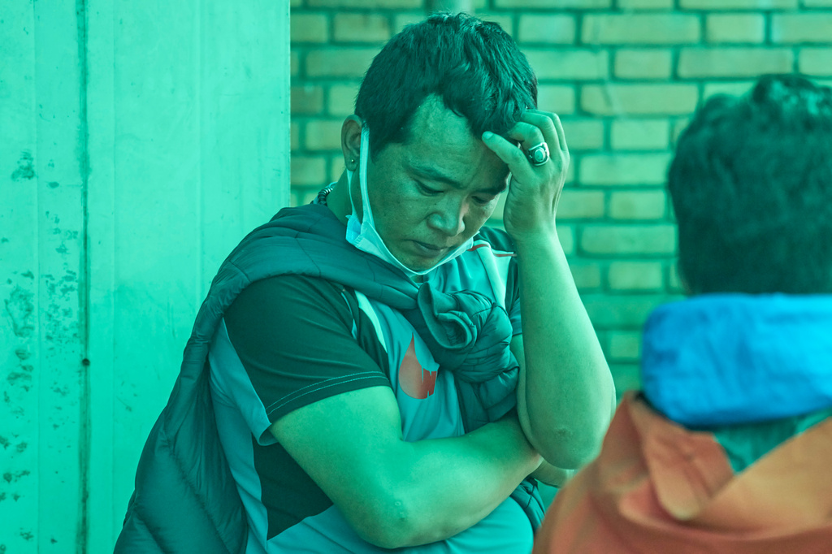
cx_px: 416
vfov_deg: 8.7
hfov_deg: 13.1
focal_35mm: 157
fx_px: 3627
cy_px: 277
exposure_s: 1/60
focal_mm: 105
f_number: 4
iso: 1000
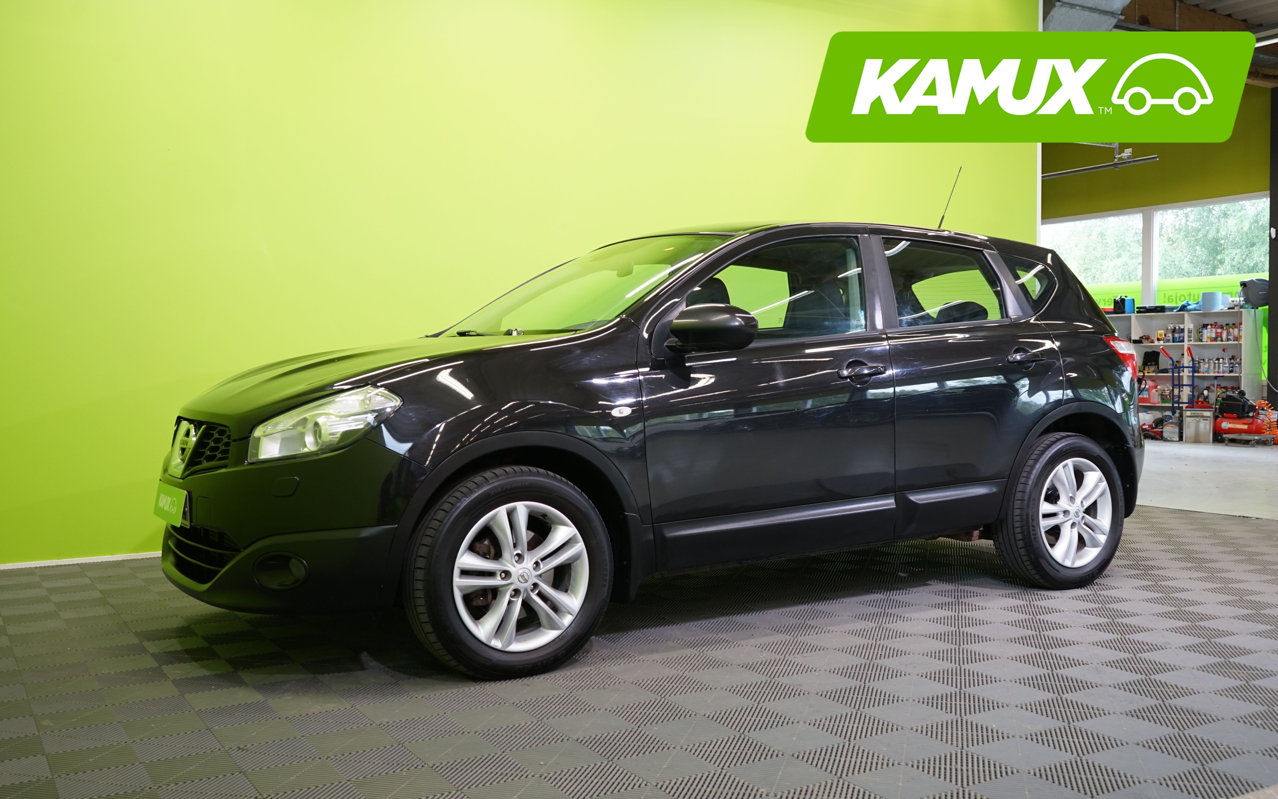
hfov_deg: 56.7
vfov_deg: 37.3
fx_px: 1184
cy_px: 421
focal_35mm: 34
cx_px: 643
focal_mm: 33
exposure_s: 1/40
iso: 640
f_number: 5
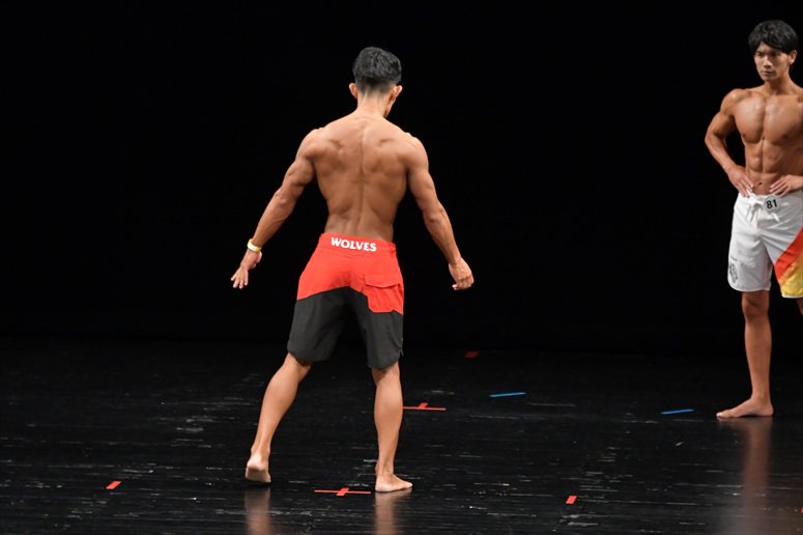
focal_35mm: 270
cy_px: 268
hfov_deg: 7.6
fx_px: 6020
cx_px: 402
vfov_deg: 5.1
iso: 3200
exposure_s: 1/400
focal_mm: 180
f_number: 5.6
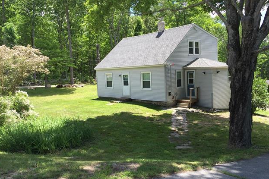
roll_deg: +2.4
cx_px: 133
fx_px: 232
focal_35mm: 31
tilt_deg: -5.5
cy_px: 99
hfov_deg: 60.3
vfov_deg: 42.2
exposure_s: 1/628
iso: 32
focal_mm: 4.15
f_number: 2.2
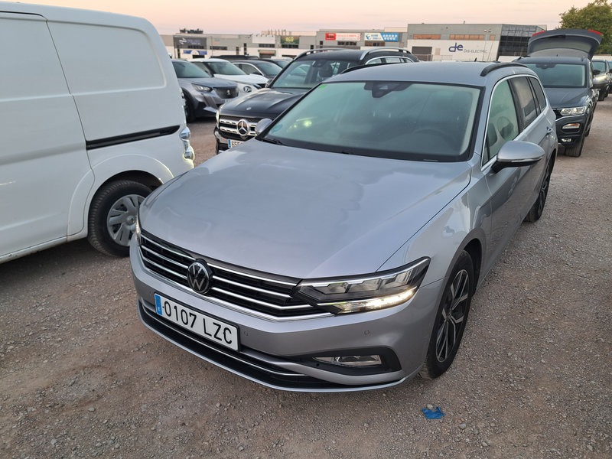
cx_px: 306
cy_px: 230
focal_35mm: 24
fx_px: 424
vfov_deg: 56.8
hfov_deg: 71.6
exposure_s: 1/50
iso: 50
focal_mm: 5.23
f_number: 1.8
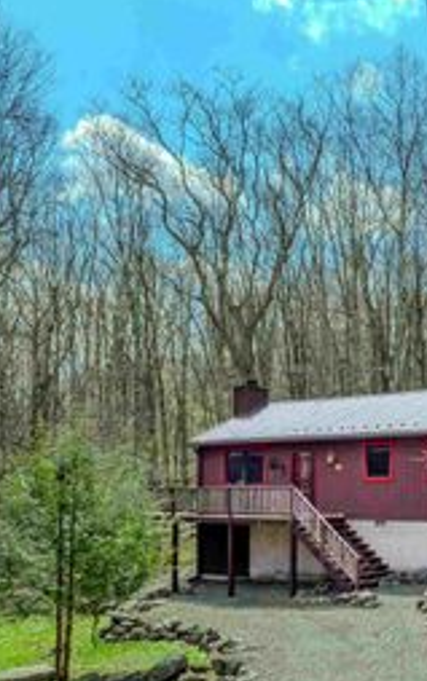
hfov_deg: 25.7
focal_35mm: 50
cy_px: 485
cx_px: 298
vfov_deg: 39.5
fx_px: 930
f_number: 9
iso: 400
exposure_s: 1/800
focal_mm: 12.29
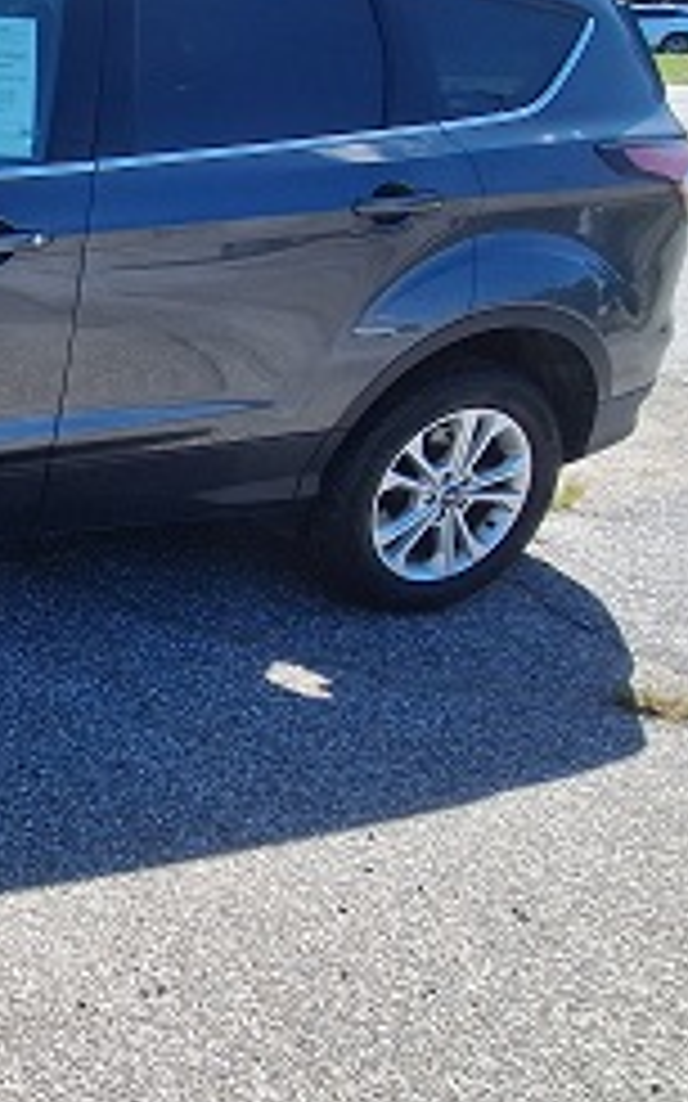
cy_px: 454
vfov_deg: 53.7
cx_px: -319
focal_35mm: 36
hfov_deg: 26.5
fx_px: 1081
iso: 40
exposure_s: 1/1395
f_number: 2.2
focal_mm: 1.74
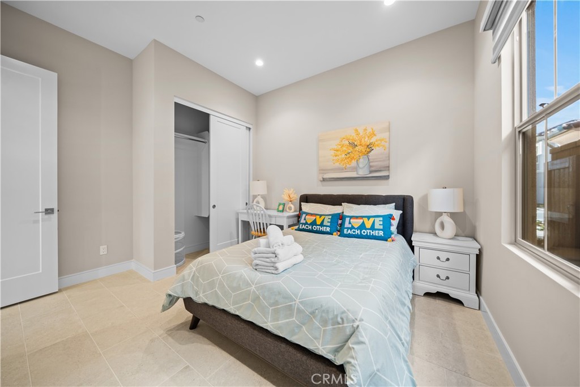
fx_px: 193
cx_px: 290
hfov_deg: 112.6
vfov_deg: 90.0
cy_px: 194
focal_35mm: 12
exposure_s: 1/3
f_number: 4
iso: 100
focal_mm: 12
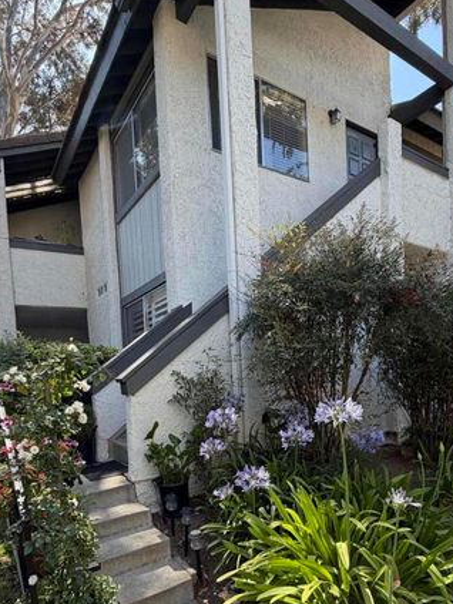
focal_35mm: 22
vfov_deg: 74.2
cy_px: 400
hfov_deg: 61.1
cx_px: 215
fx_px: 384
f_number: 2.2
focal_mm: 2.22
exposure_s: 1/173
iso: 50
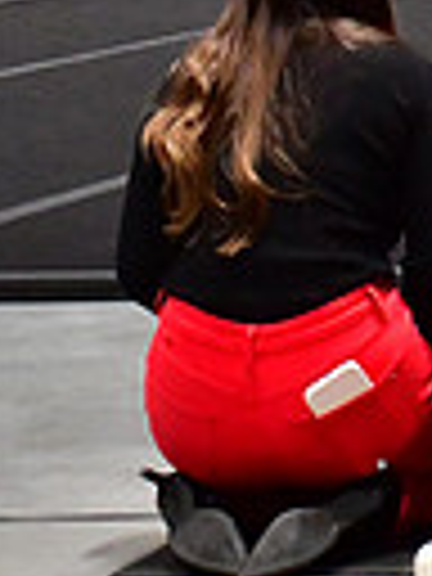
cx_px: 1197
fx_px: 3761
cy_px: -146
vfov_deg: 8.6
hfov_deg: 6.2
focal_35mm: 226
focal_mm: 35
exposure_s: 1/400
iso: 5600
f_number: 4.2
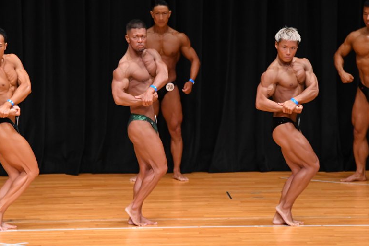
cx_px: 184
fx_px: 2942
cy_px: 123
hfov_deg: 7.2
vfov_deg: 4.8
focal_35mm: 287
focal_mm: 190
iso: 4000
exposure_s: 1/400
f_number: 5.6
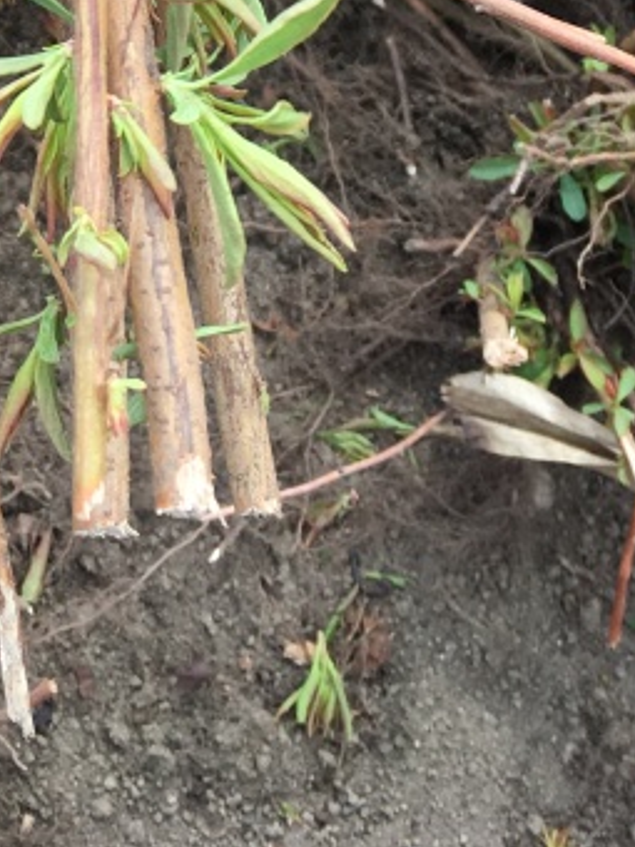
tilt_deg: -52.8
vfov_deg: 18.9
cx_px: -47
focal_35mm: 91
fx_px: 2226
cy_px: -435
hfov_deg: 15.8
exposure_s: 1/308
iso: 25
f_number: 2.2
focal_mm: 4.15
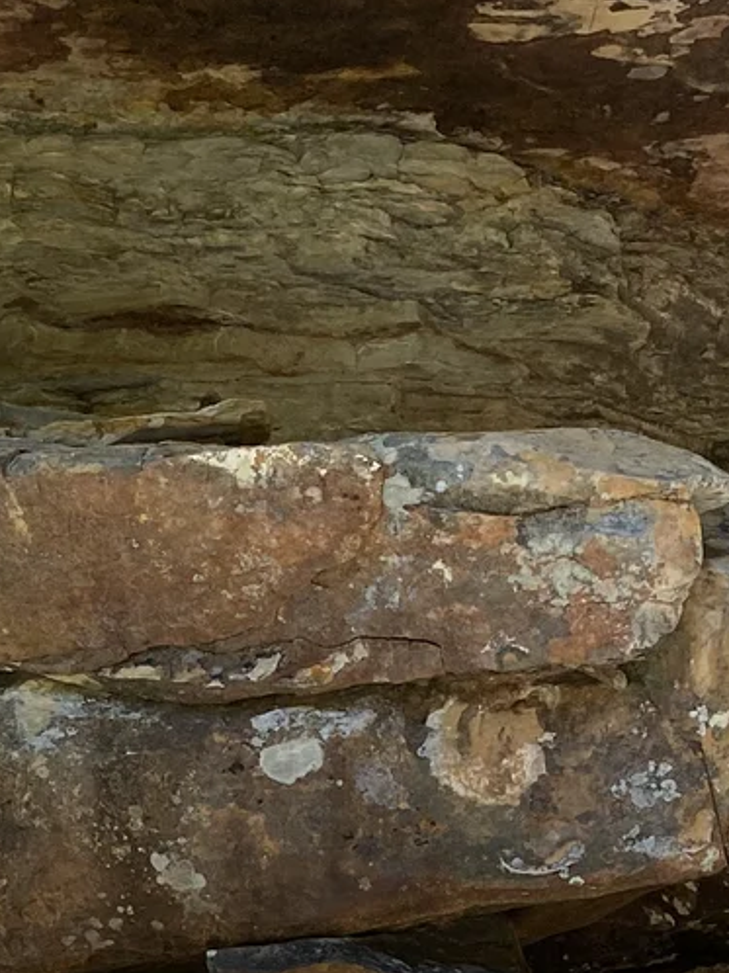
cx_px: 426
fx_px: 2642
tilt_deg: -0.2
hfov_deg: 15.7
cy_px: 1516
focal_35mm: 94
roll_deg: -2.4
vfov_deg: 18.2
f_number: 1.8
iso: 32
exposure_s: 1/706
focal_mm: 4.25
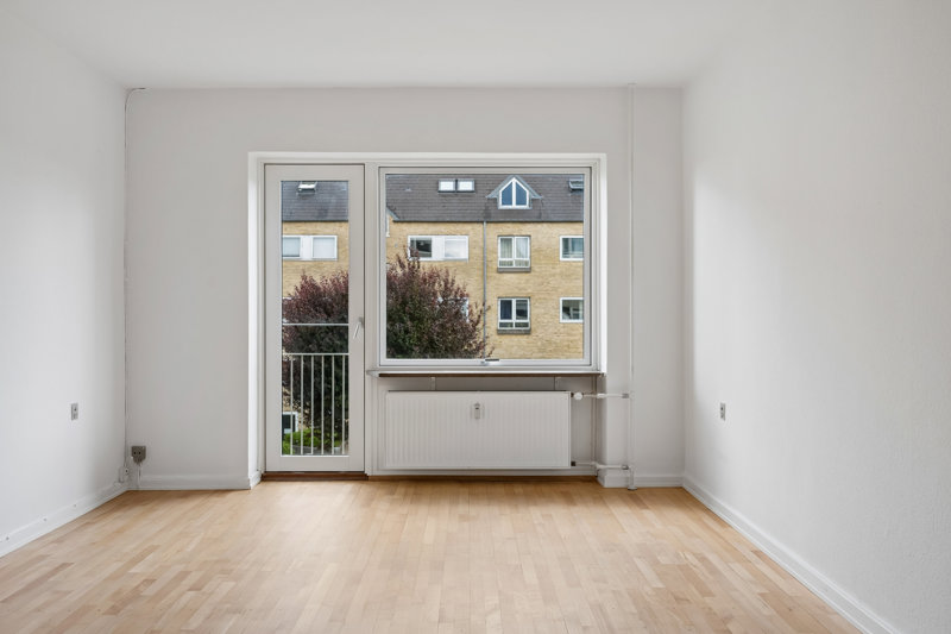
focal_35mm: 30
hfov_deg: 61.9
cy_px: 317
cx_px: 476
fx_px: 792
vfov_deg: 43.6
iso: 400
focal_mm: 30
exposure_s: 1/60
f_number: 6.3
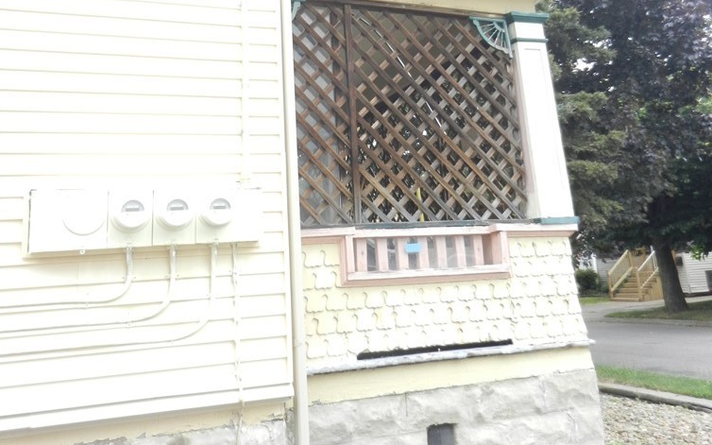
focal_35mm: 36
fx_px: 698
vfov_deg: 34.0
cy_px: 75
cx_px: 356
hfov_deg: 54.0
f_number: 3.5
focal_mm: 4.5
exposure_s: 1/250
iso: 160
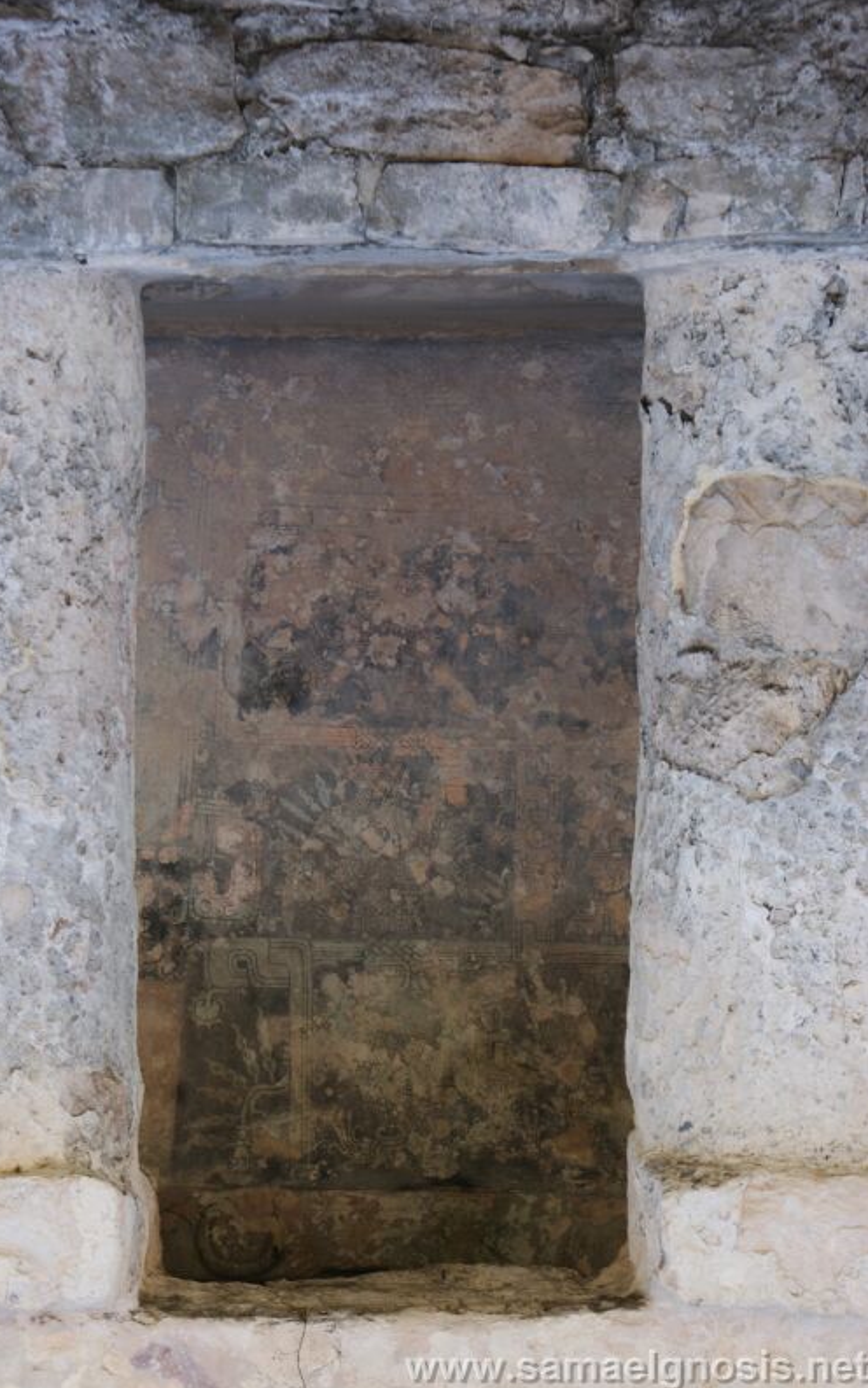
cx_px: 403
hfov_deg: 12.1
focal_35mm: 108
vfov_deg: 19.3
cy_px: 693
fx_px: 4086
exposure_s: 1/125
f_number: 5.6
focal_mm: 70
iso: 125
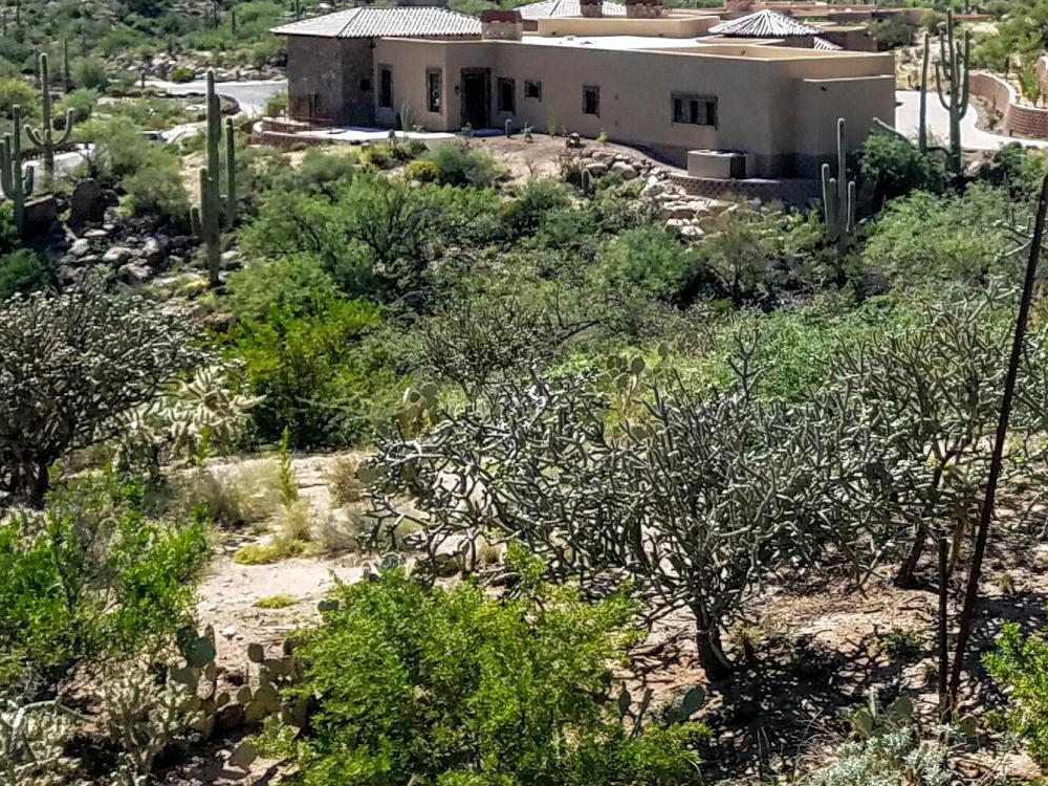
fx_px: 2361
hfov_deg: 22.7
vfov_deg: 18.5
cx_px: 1305
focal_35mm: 78
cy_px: 37
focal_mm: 4.2
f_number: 1.7
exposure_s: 1/1856
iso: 50
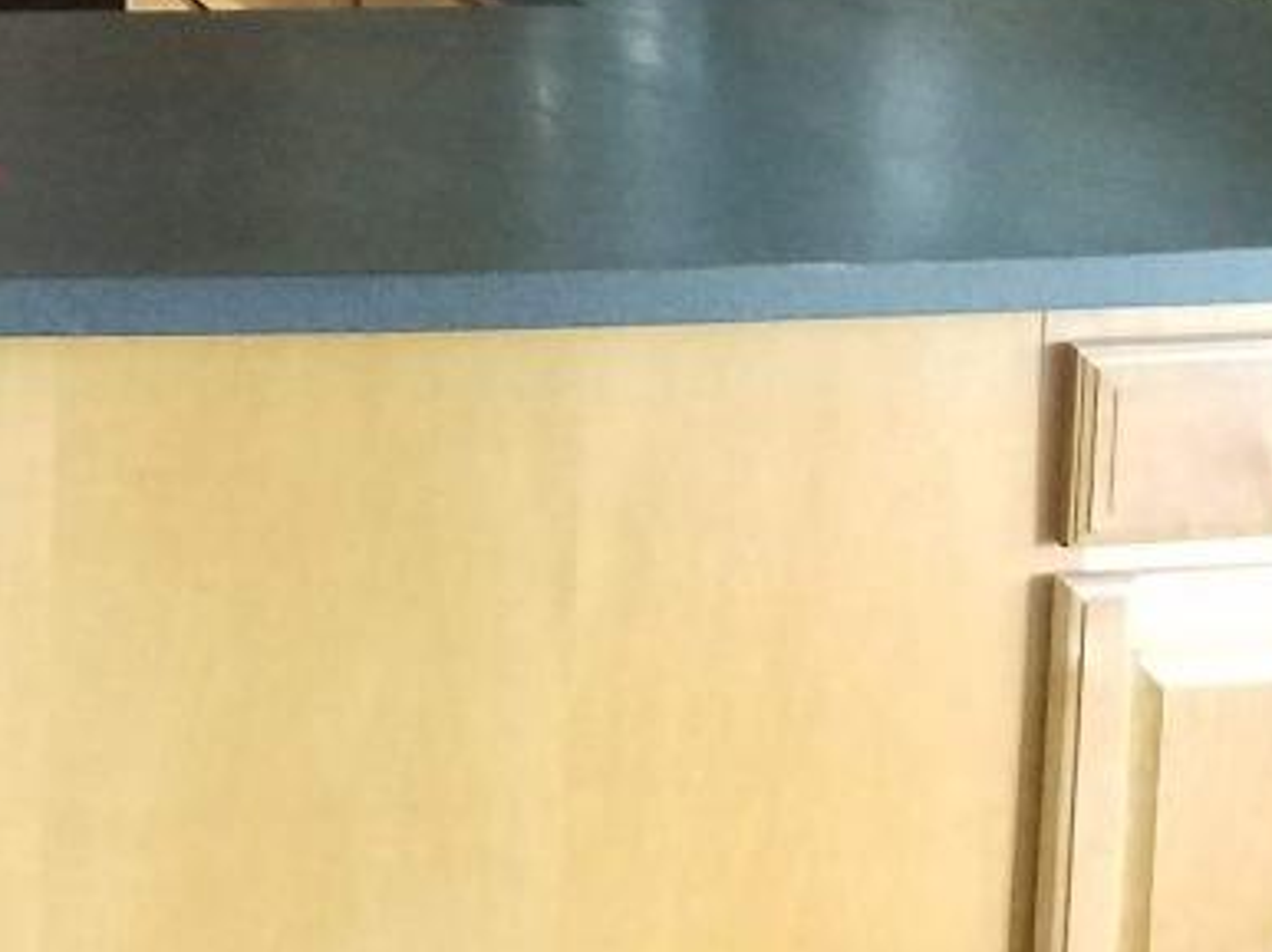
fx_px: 3562
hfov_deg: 18.4
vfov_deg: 13.5
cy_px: -797
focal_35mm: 97
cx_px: -531
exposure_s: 1/10
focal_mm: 4.2
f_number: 1.7
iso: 400
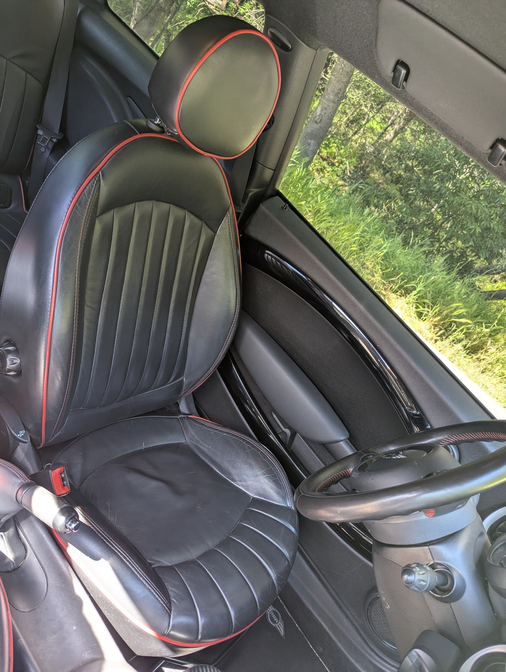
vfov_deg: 71.5
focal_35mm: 24
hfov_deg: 56.9
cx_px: 253
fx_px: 467
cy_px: 336
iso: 66
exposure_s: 1/53.6
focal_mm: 6.81
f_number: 1.85
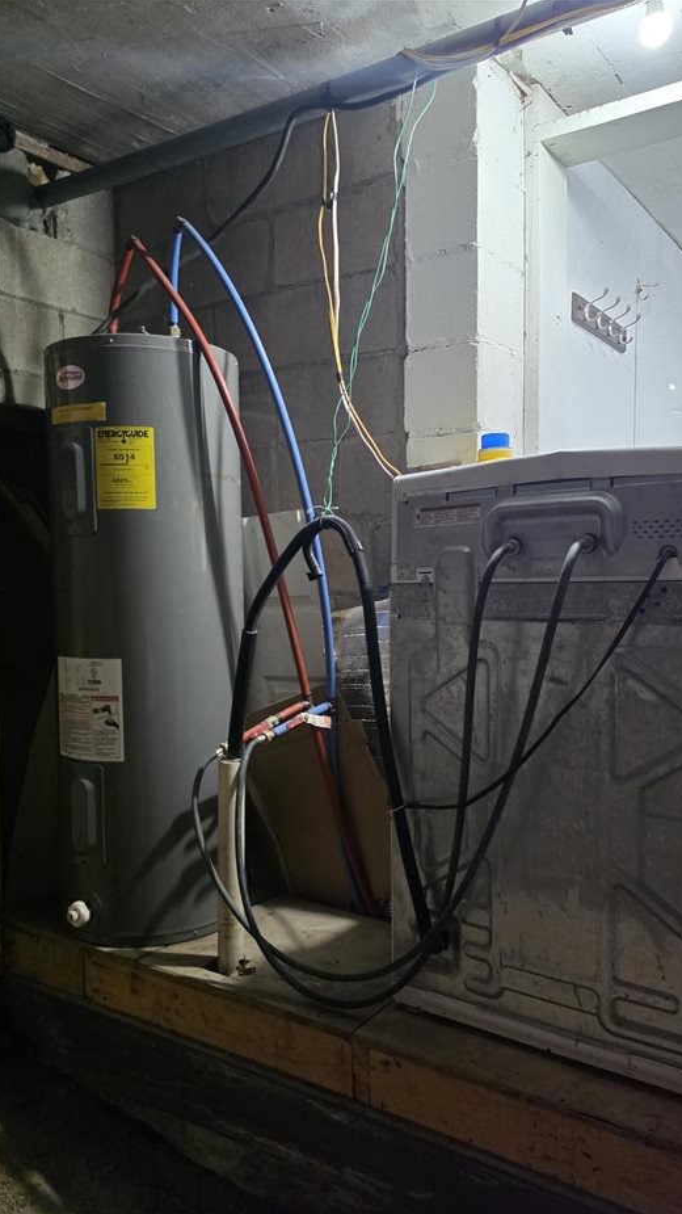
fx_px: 836
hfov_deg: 44.3
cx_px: 362
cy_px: 627
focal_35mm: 26
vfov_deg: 71.9
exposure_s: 1/120
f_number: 1.4
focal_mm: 6.5
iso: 1250
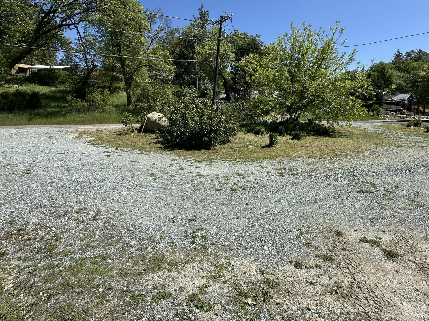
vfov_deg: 70.6
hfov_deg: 87.6
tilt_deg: +0.7
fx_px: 223
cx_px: 232
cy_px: 124
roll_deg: -0.1
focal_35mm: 18
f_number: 2.2
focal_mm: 2.22
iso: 50
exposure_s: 1/1618
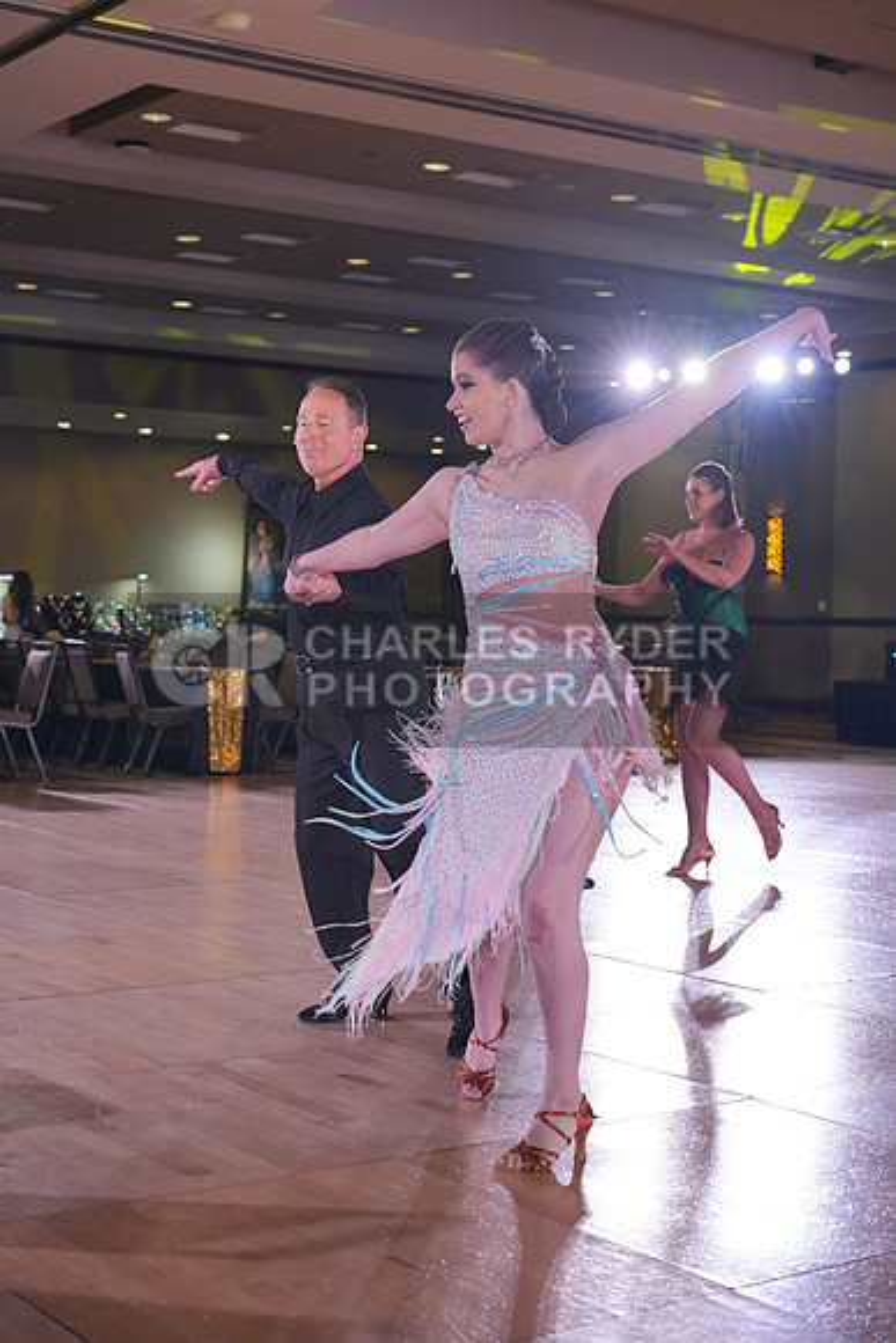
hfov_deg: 25.1
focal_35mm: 54
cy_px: 672
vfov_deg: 36.9
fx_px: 2015
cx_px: 448
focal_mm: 54
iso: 1250
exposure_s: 1/400
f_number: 4
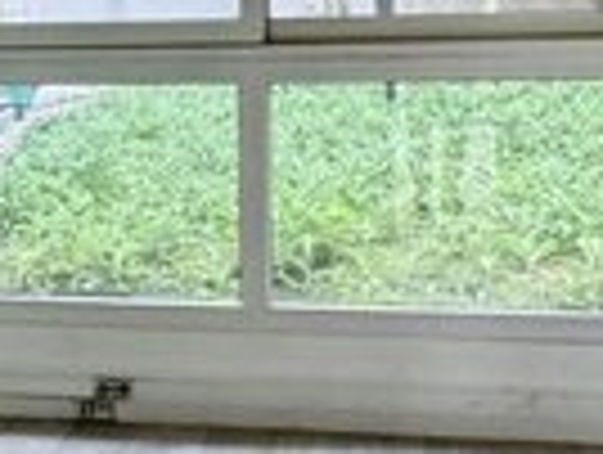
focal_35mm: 100
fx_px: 1745
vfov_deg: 14.8
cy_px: 112
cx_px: -153
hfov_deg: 18.4
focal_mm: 2.22
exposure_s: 1/100
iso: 200
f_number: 2.2
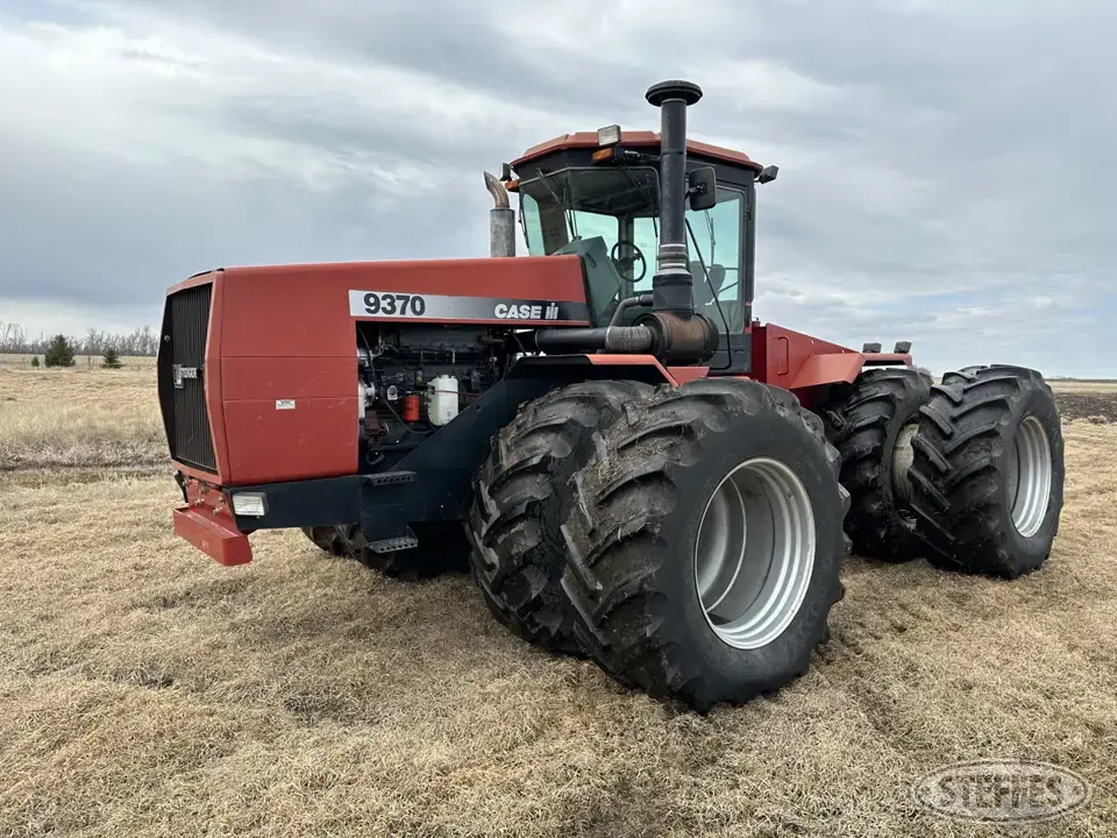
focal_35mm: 24
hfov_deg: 71.6
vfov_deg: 56.8
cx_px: 558
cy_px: 419
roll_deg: +1.2
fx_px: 774
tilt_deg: -0.4
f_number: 1.78
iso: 80
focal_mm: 6.86
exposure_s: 1/2525
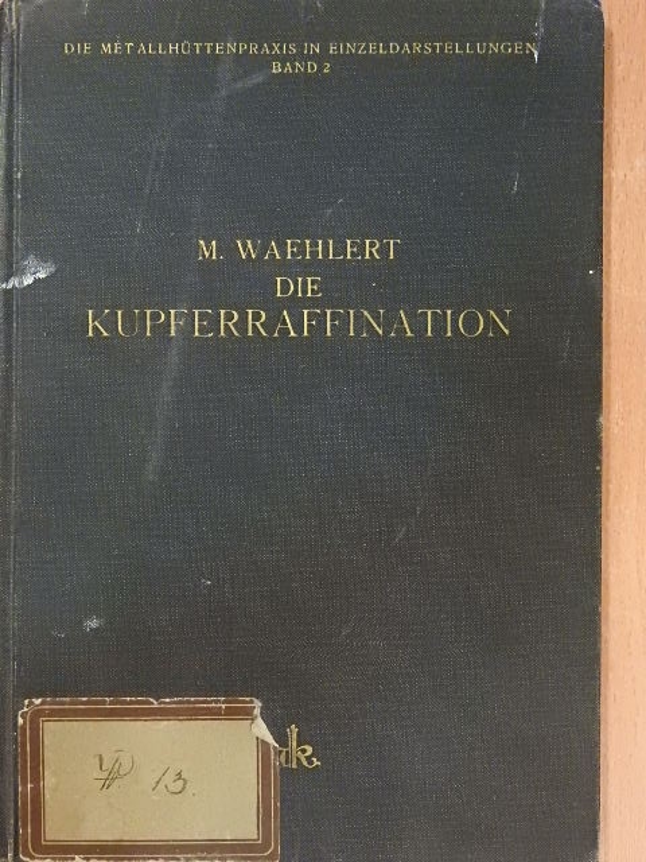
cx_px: 323
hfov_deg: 36.0
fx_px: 995
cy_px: 431
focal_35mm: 40
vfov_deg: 46.8
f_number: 3.8
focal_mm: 7.2
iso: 1600
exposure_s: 1/60
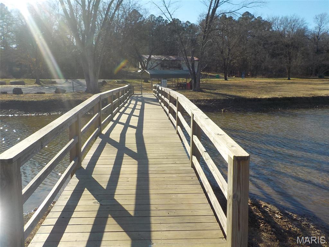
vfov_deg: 46.8
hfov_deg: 60.0
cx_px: 164
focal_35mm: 30
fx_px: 285
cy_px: 124
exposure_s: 1/800
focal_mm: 4.1
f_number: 3.3
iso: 125
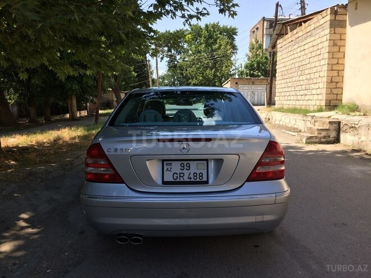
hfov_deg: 61.7
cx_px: 186
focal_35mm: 29
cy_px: 139
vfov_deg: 48.2
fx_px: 311
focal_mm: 4.15
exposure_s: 1/1140
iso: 32
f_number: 2.2
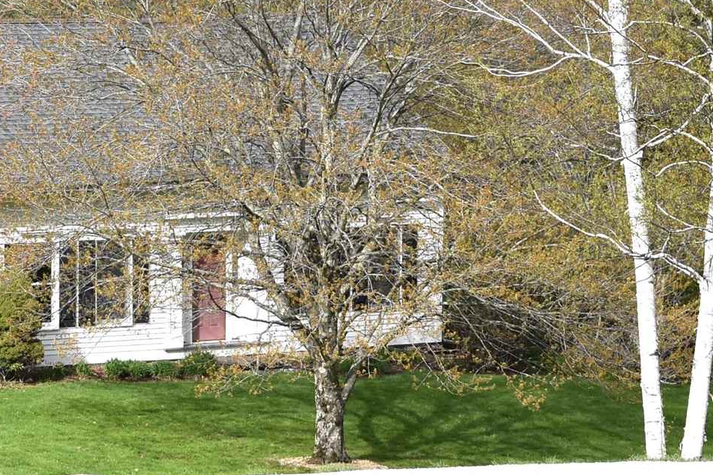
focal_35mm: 266
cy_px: -115
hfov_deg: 7.8
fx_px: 5260
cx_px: 301
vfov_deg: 5.2
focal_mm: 55
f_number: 8
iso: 200
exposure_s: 1/250
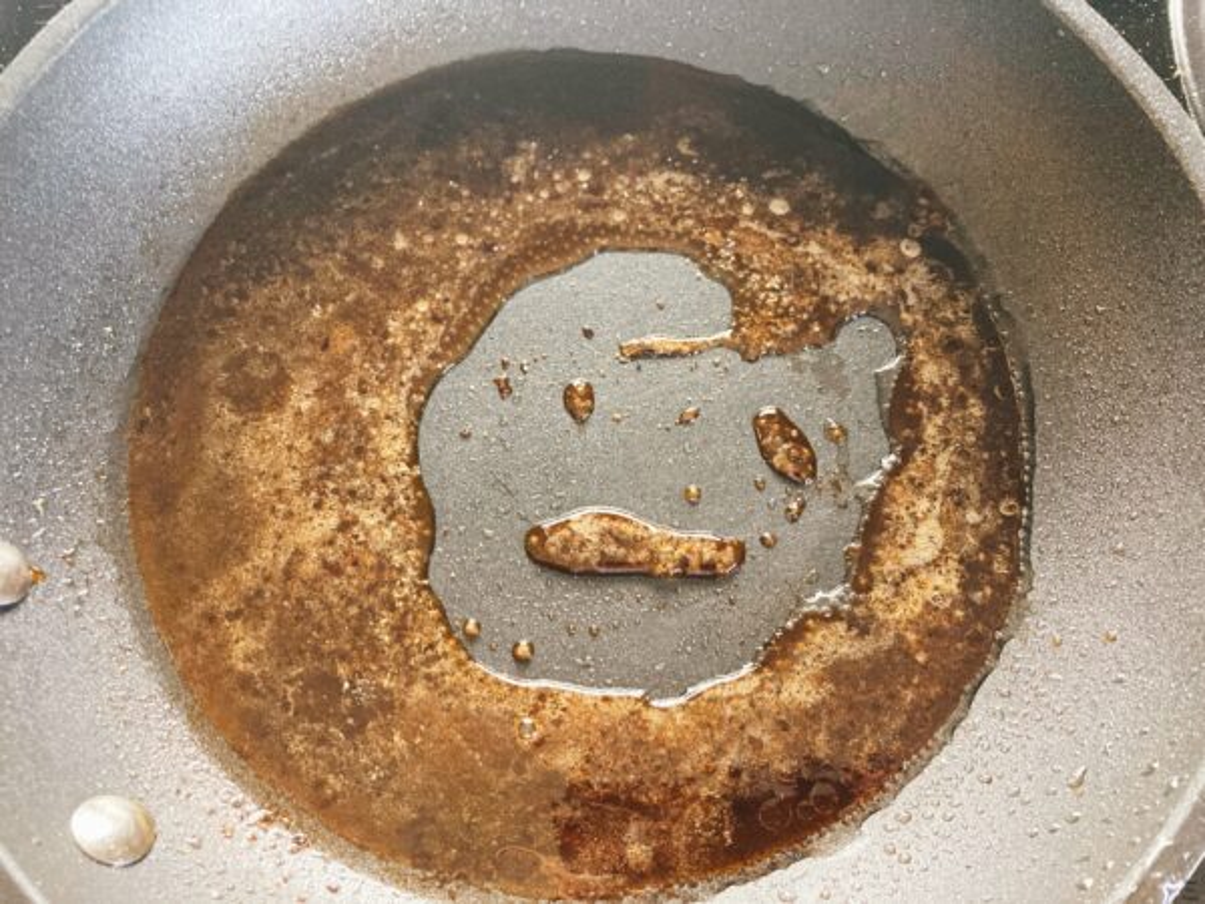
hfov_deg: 63.4
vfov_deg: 49.7
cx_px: 602
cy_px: 452
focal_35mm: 28
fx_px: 975
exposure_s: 1/33
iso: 320
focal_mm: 3.99
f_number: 1.8
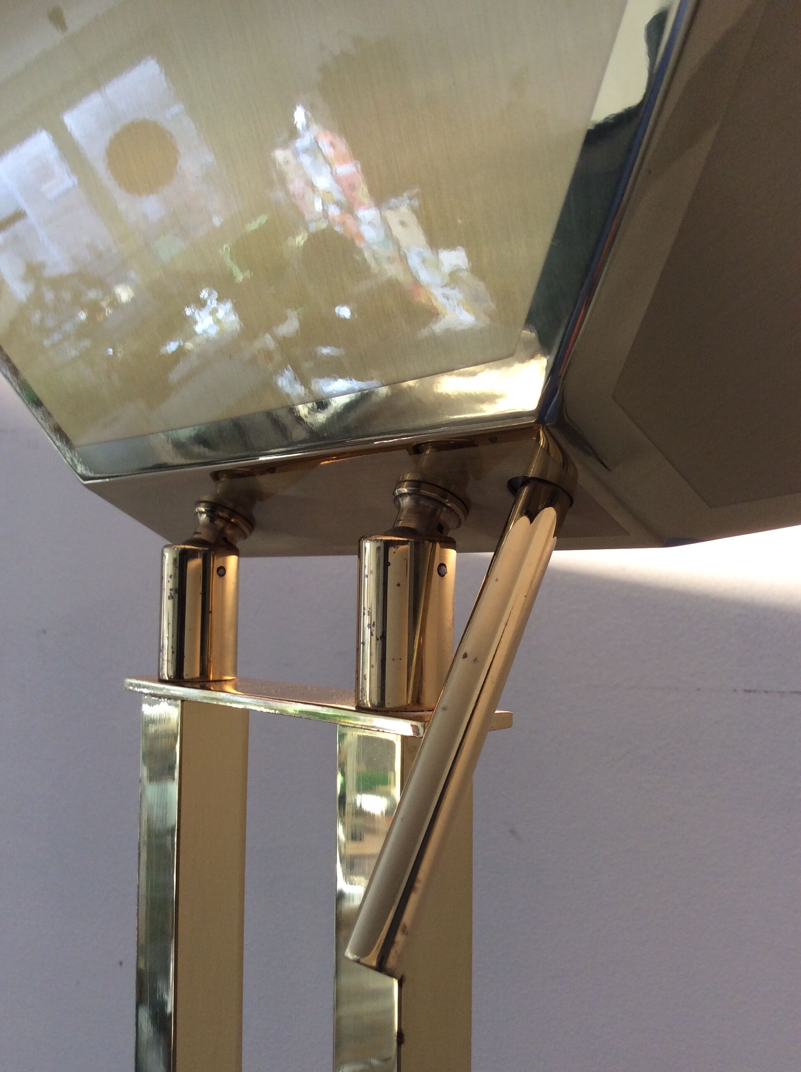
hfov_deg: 44.1
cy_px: 536
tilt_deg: +2.0
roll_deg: -1.0
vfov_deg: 56.9
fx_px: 990
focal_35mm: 32
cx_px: 400
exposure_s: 1/100
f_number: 2.4
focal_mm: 3.3
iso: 40
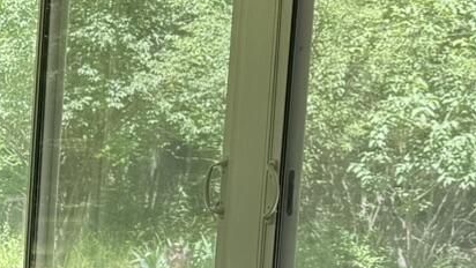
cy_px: 333
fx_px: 1641
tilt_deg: -9.4
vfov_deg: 9.2
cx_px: -417
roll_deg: -0.6
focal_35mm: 130
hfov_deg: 14.3
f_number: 1.78
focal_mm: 6.76
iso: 64
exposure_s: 1/172
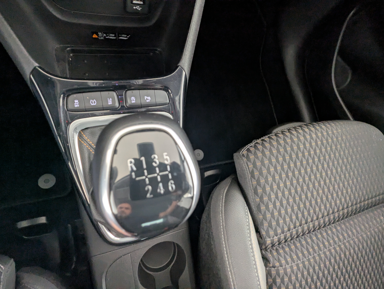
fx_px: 178
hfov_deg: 94.4
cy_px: 144
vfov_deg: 78.2
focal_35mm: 16
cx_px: 192
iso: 245
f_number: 2.2
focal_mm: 2.35
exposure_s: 1/23.8
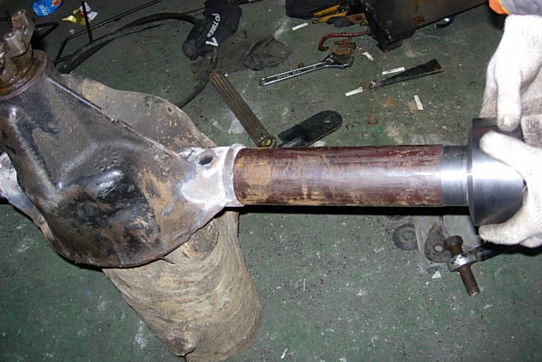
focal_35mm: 40
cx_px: 269
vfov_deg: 33.4
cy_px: 166
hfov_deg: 48.4
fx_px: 602
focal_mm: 7.8
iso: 79
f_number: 2.8
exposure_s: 1/64
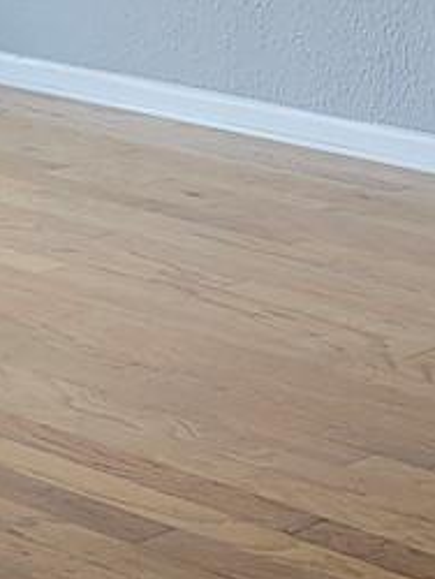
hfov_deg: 10.1
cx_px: 366
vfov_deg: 13.0
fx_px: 2459
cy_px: -171
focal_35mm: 147
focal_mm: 6.3
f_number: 1.7
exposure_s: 1/60
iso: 25
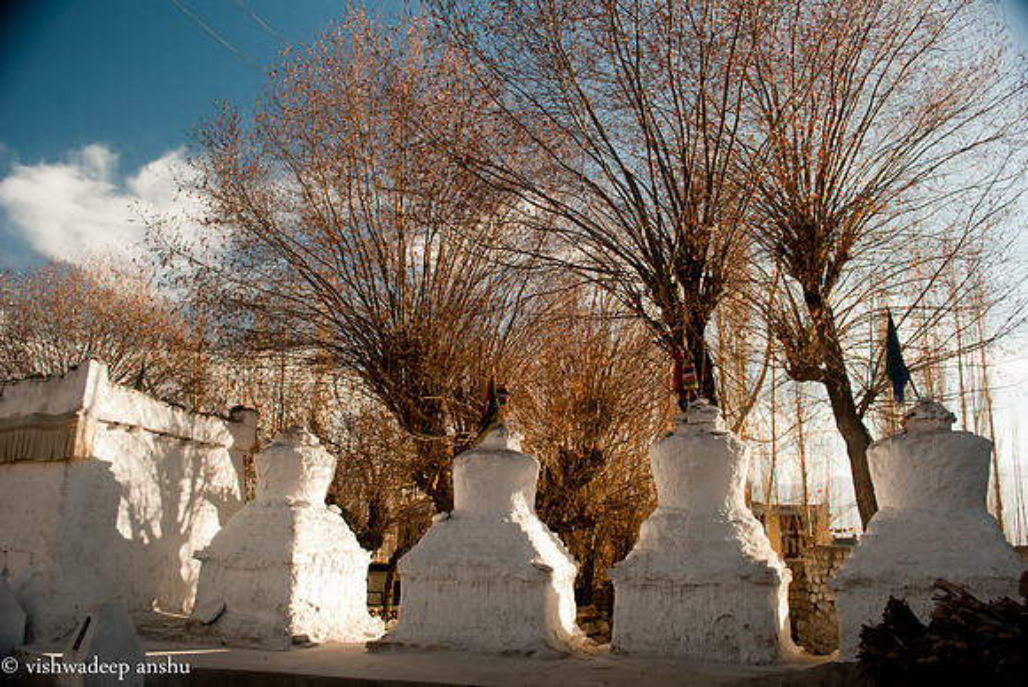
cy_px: 344
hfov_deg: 67.3
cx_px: 514
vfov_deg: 48.0
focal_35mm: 27
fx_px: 772
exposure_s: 1/125
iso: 200
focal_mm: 18
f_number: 5.6
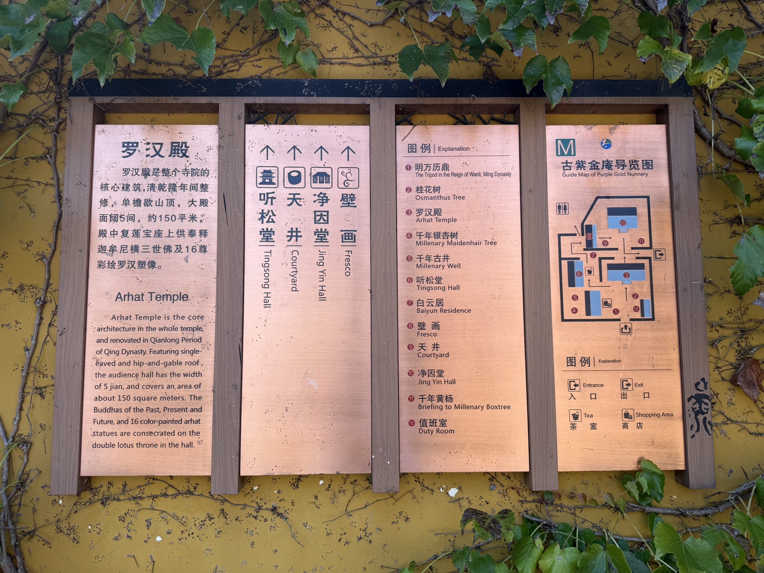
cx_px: 382
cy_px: 286
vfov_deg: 56.8
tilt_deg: +5.0
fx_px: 530
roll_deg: +1.0
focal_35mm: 24
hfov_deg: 71.6
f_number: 1.78
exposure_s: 1/708
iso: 80
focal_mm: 6.76
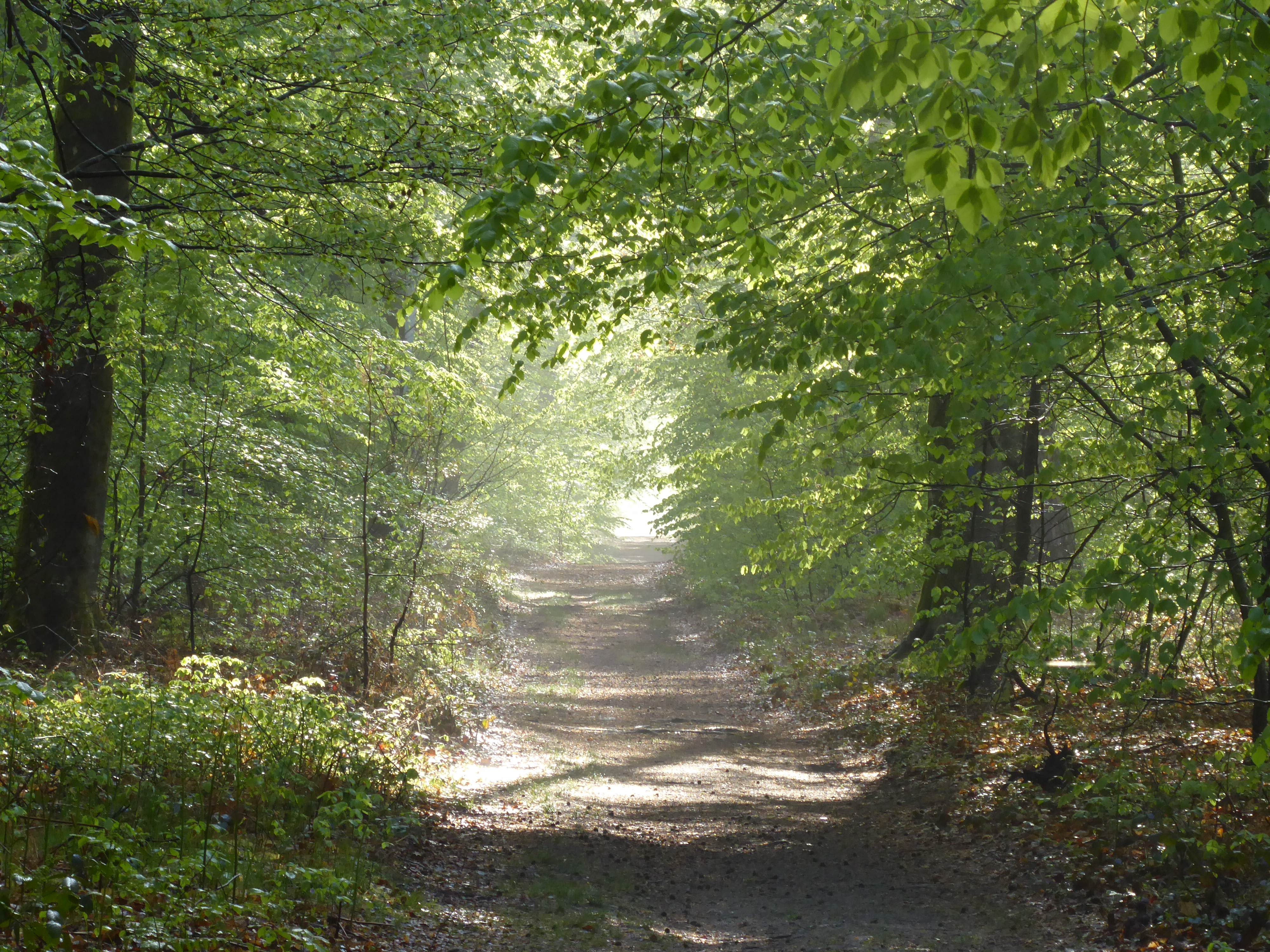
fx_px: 7007
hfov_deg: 10.4
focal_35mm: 191
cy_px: 476
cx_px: 635
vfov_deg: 7.8
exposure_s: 1/80
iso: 250
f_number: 5.6
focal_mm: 30.9
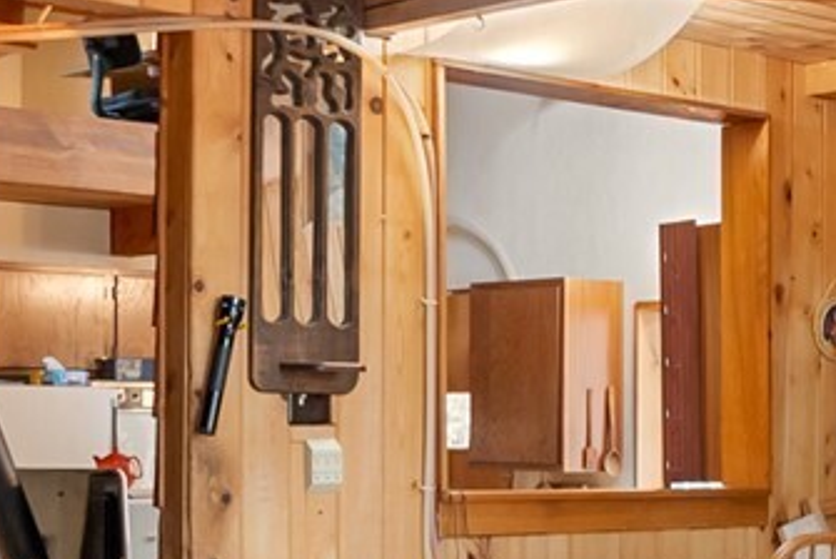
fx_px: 2058
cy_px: 409
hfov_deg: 21.9
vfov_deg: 15.4
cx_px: 885
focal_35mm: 89
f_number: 2.8
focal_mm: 17.5
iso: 400
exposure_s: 1/15
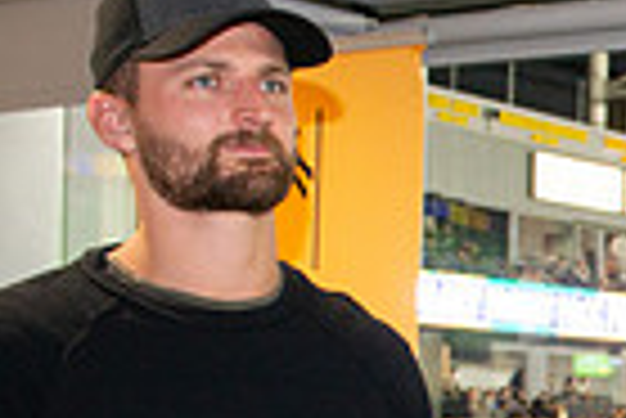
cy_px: 555
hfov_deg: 17.2
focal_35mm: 100
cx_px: 1085
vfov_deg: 13.2
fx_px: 1741
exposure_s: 1/60
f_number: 6.3
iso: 640
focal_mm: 24
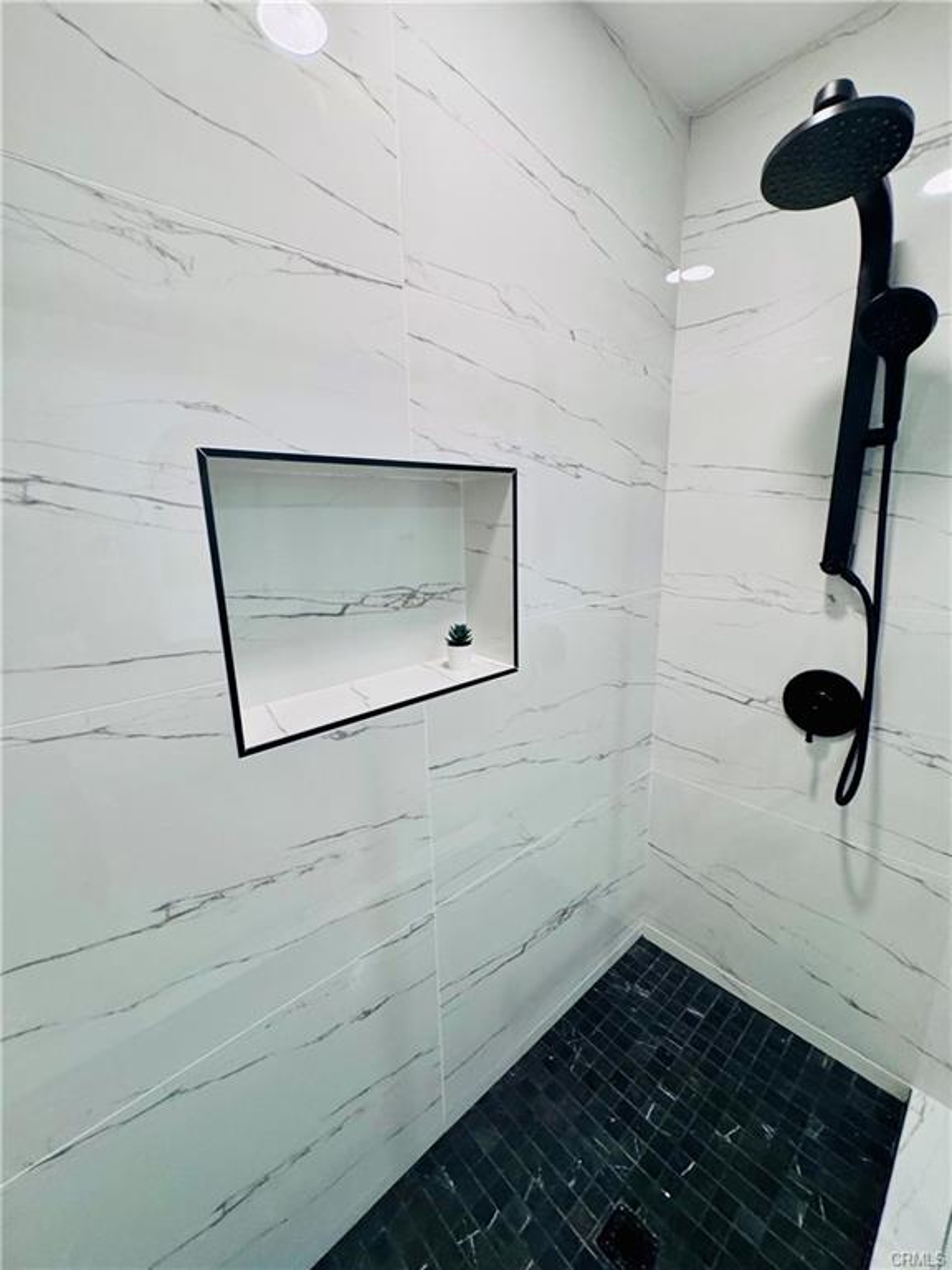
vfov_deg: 102.1
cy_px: 635
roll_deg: +1.8
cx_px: 476
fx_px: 513
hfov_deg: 85.7
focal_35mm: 14
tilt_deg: -14.8
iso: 320
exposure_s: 1/94
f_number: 2.2
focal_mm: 2.22
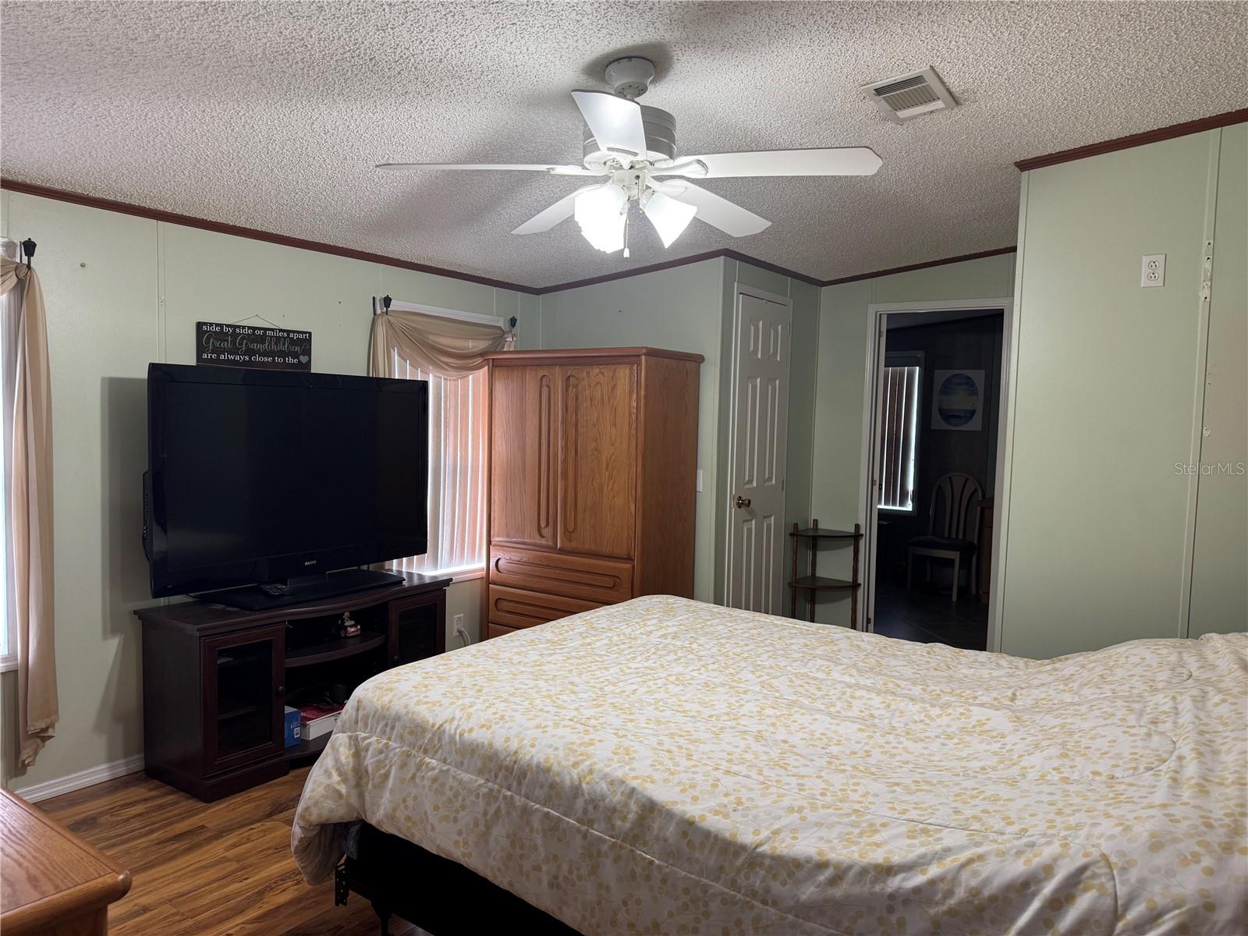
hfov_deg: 71.6
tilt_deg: -4.4
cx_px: 624
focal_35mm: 24
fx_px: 865
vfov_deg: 56.8
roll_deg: -1.8
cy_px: 468
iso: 125
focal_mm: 6.76
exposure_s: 1/60
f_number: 1.78
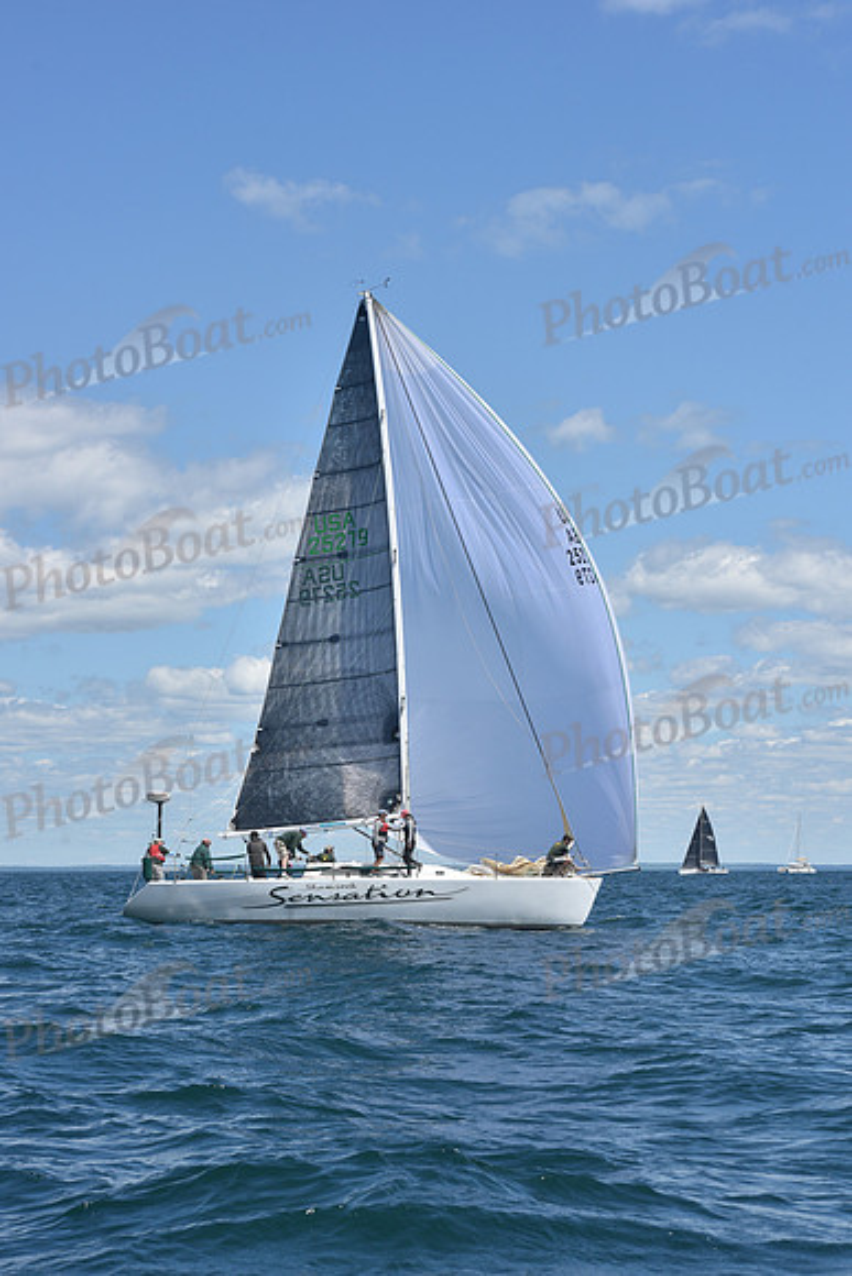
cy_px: 638
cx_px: 426
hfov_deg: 16.1
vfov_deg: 23.9
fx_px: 3015
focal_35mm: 85
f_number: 10
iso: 250
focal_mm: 85
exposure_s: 1/800
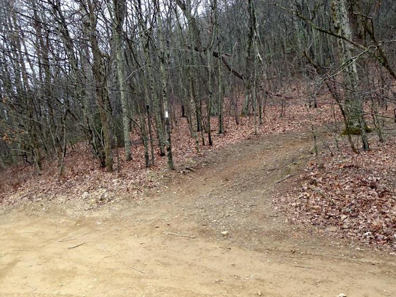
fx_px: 423
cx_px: 202
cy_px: 148
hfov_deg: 50.1
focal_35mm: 37
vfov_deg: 38.7
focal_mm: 6.3
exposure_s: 1/250
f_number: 3.7
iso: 200
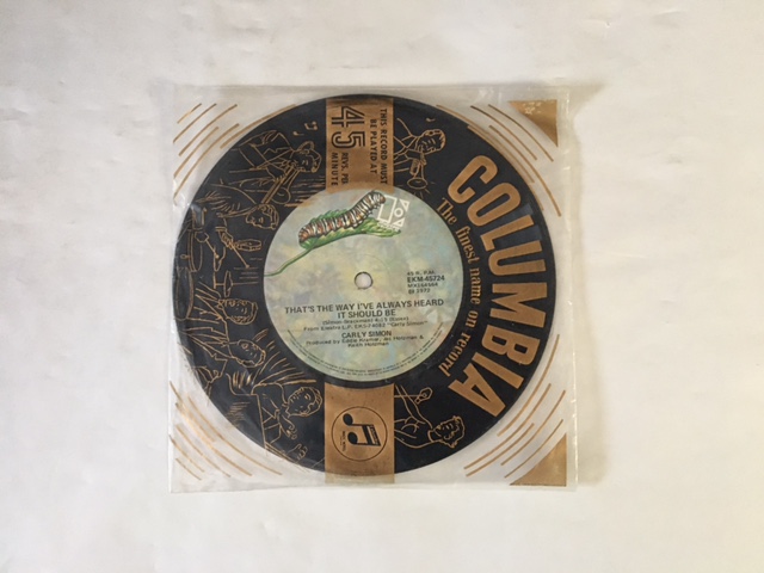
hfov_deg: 61.7
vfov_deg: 48.2
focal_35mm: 29
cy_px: 286
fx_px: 640
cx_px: 382
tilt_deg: -84.3
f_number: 2.2
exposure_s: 1/17
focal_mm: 4.15
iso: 200
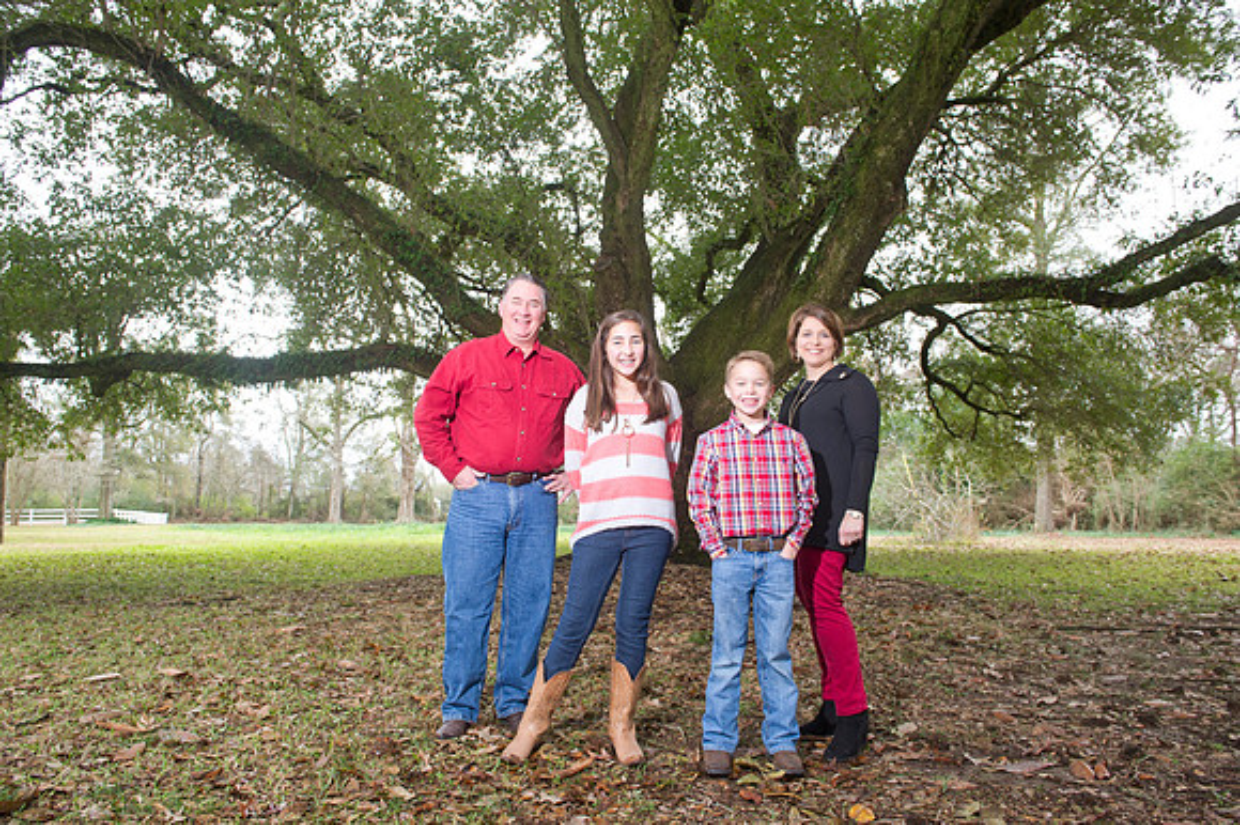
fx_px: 826
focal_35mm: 24
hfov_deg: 73.8
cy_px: 412
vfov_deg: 53.1
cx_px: 620
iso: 800
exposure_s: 1/80
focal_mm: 24
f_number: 5.6
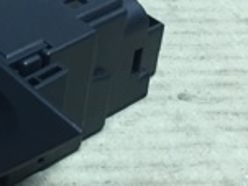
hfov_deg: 15.1
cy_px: -79
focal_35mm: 123
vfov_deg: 11.6
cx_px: -102
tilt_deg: -27.7
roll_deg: -2.2
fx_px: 881
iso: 64
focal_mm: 4.15
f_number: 2.2
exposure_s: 1/33
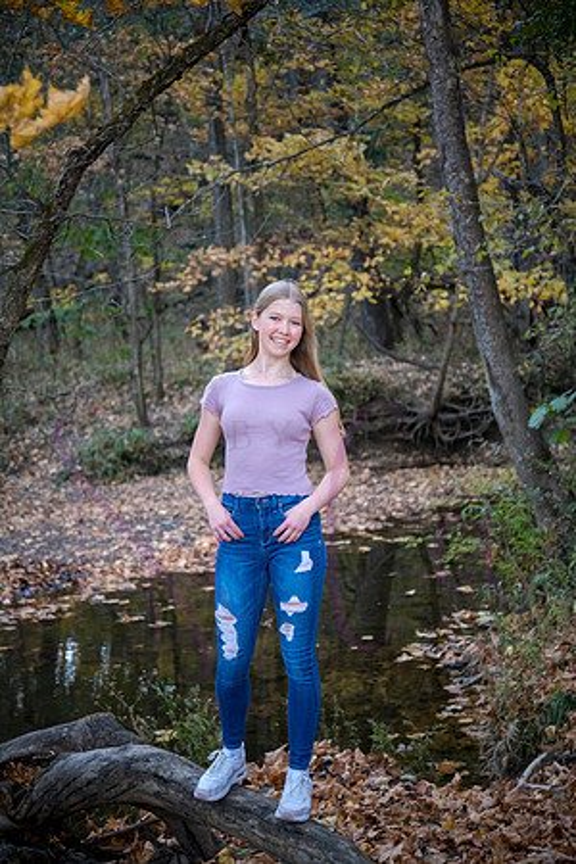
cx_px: 288
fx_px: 1632
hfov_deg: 20.0
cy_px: 432
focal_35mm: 68
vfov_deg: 29.7
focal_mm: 68
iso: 800
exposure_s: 1/250
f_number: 4.5
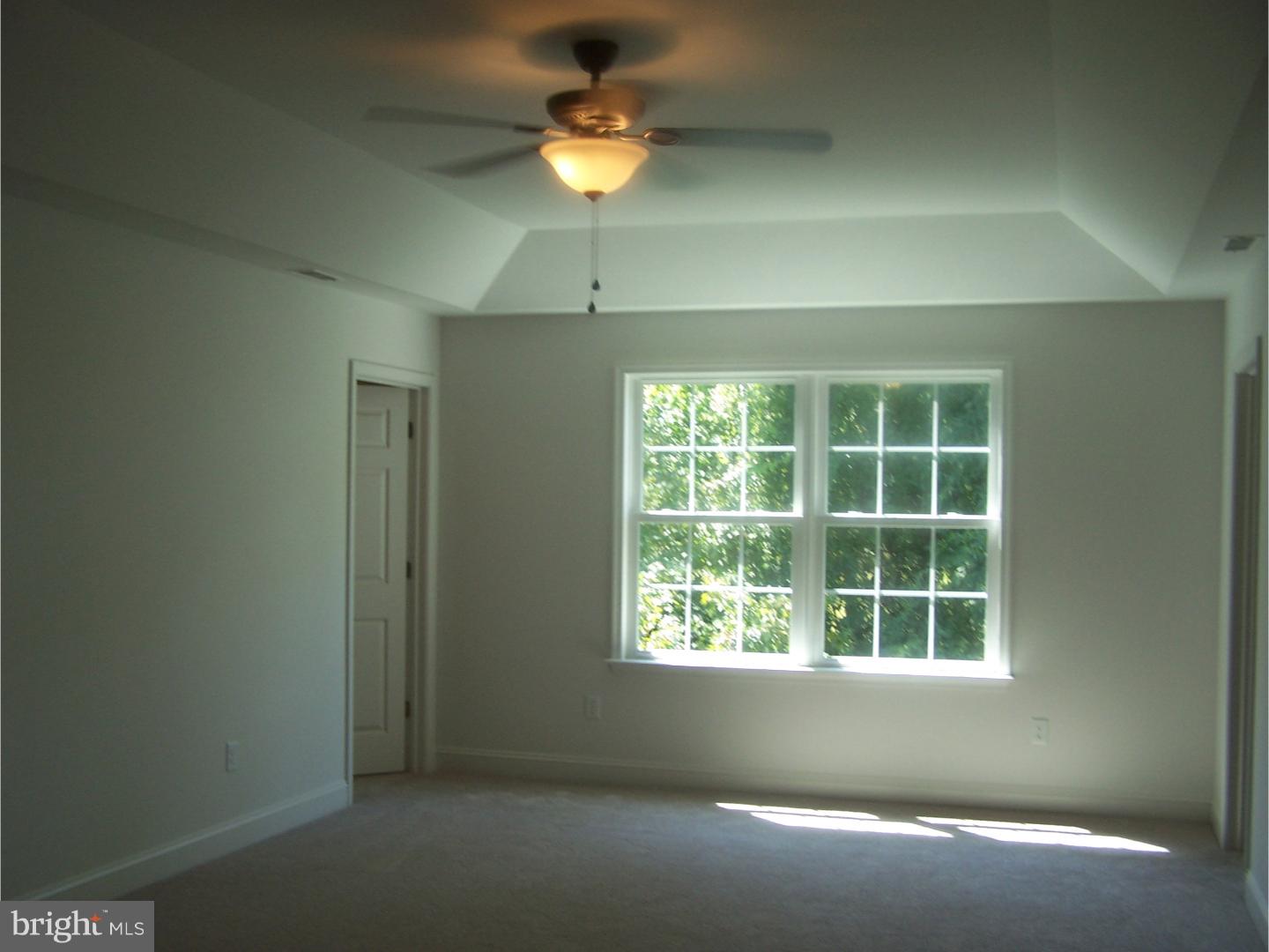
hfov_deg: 49.0
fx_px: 1393
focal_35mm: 38
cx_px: 634
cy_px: 476
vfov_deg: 37.7
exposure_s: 1/90
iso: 80
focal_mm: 6.3
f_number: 2.8
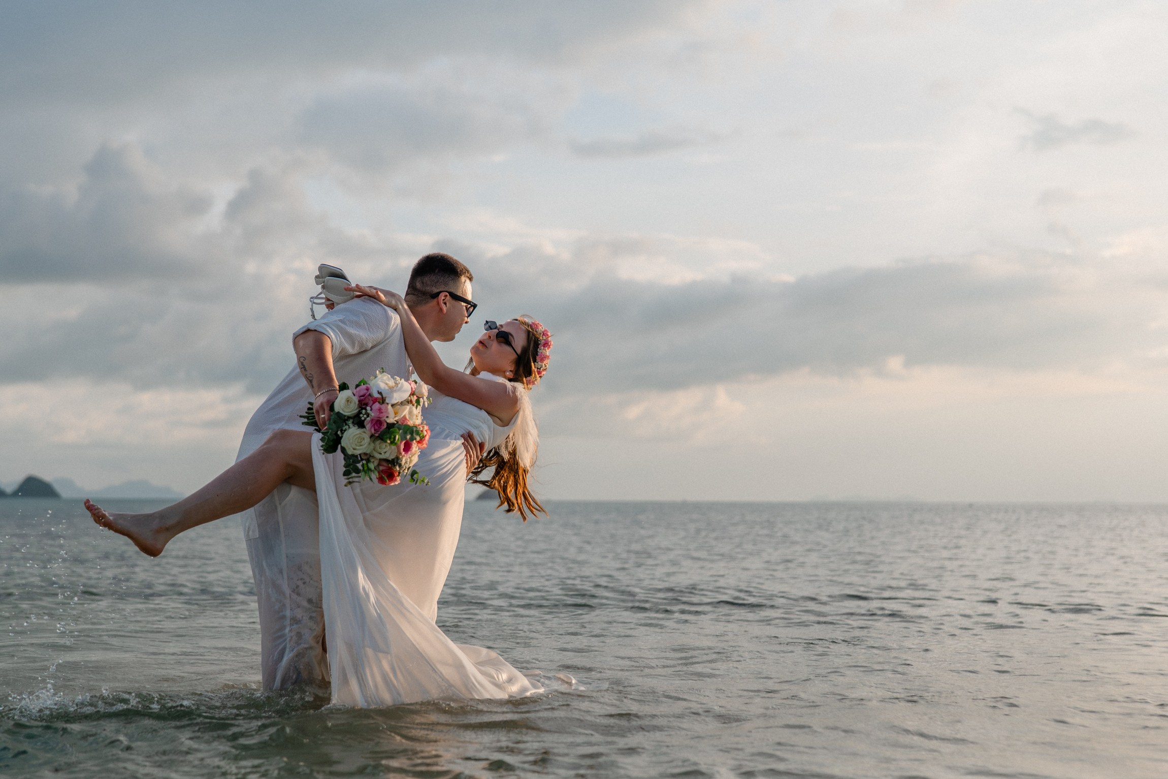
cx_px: 593
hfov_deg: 38.1
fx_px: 1692
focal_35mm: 52
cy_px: 383
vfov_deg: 25.9
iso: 800
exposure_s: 1/8000
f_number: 2.8
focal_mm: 50
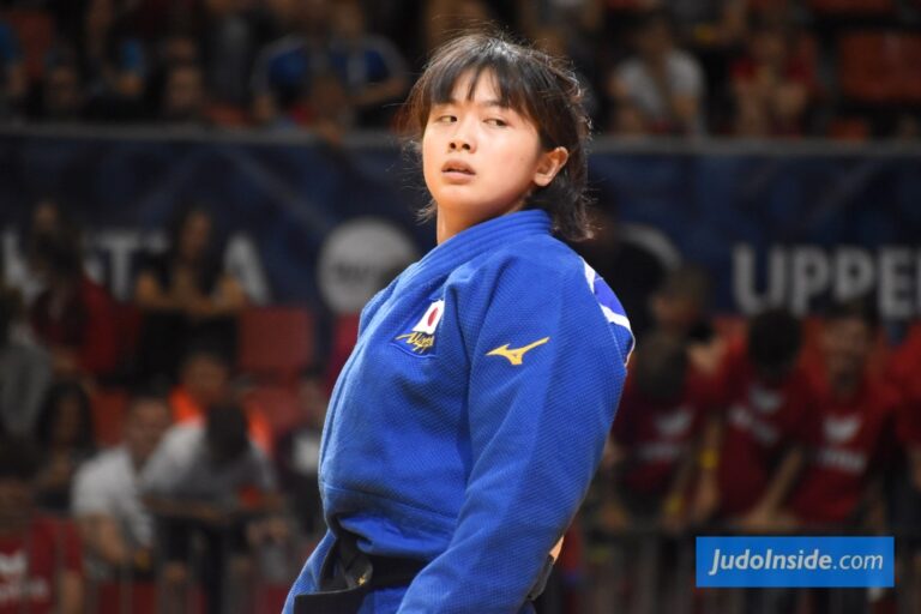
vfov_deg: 4.2
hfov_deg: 6.2
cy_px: 307
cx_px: 460
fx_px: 8442
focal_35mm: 330
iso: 3200
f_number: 5.6
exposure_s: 1/640
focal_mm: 220
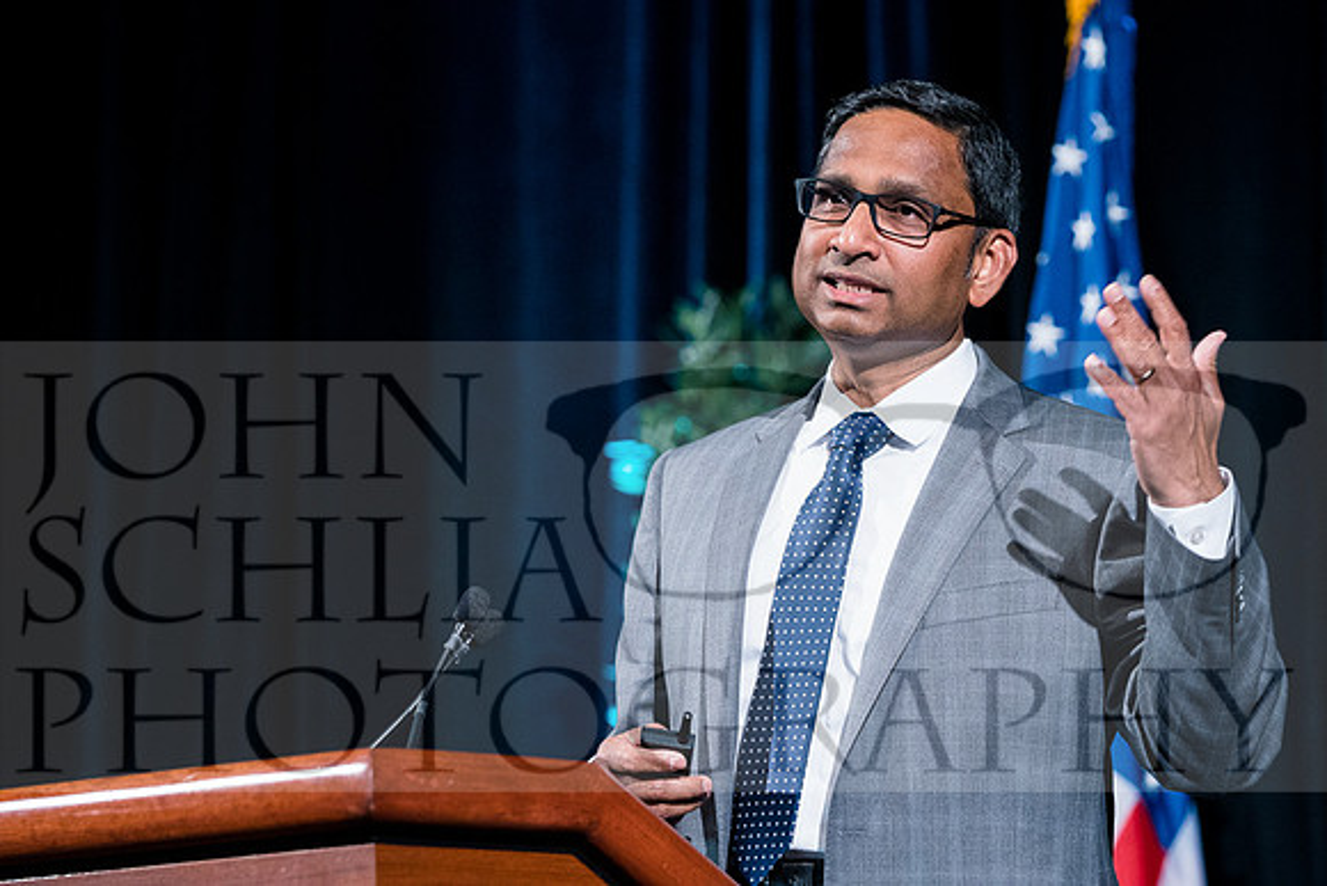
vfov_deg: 6.3
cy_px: 443
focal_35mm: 219
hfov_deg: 9.4
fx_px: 8074
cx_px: 664
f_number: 3.5
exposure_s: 1/80
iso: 3200
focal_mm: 146
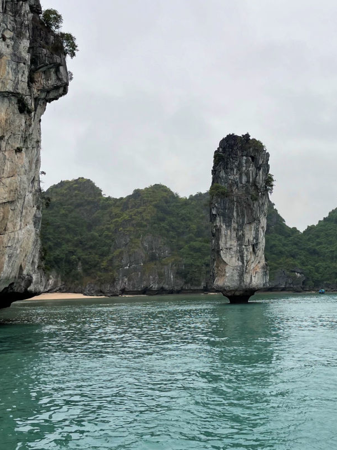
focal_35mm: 38
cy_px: 217
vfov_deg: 49.0
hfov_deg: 37.1
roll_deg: +1.8
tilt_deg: +6.2
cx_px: 236
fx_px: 493
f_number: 1.6
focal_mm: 5.1
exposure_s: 1/1517
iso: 50
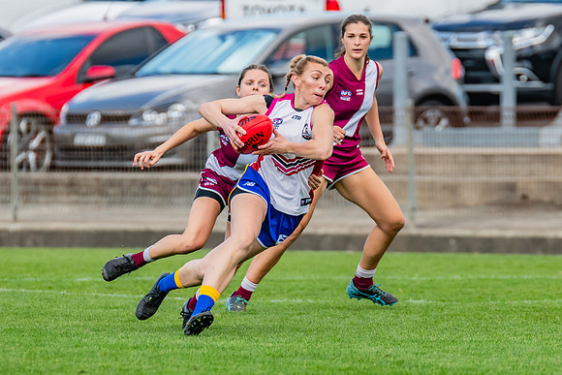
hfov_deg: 2.9
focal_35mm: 703
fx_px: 10977
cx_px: 308
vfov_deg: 2.0
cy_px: 197
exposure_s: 1/1600
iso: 800
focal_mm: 420
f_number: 5.6
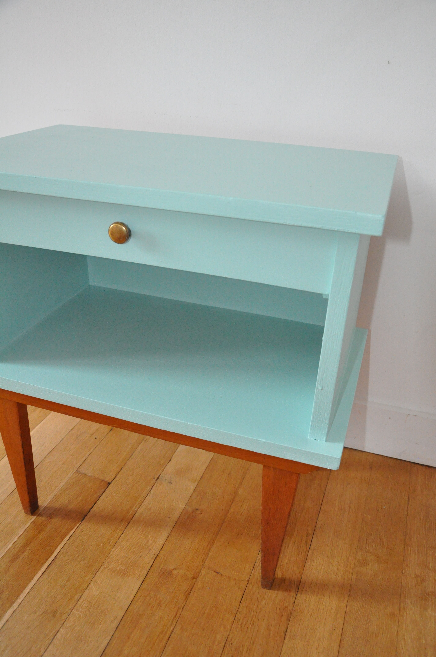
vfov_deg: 59.6
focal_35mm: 32
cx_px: 218
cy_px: 328
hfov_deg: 41.6
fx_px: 574
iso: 2500
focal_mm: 21
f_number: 5.6
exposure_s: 1/80
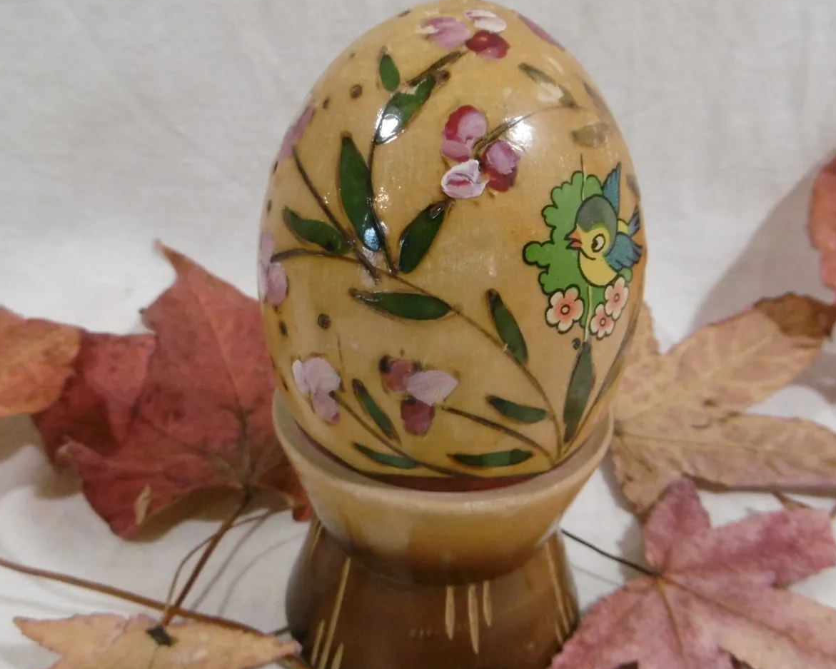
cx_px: 450
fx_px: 792
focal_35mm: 32
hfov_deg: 55.6
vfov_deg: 45.8
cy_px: 350
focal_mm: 4.3
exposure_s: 1/50
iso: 400
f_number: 3.1
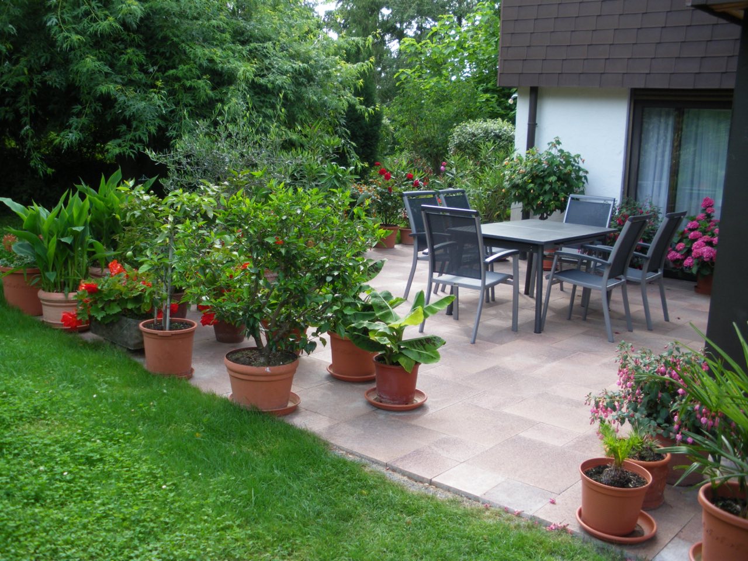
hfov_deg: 51.4
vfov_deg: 39.7
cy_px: 280
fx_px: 778
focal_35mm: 36
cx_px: 374
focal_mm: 6.3
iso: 64
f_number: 3.5
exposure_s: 1/80
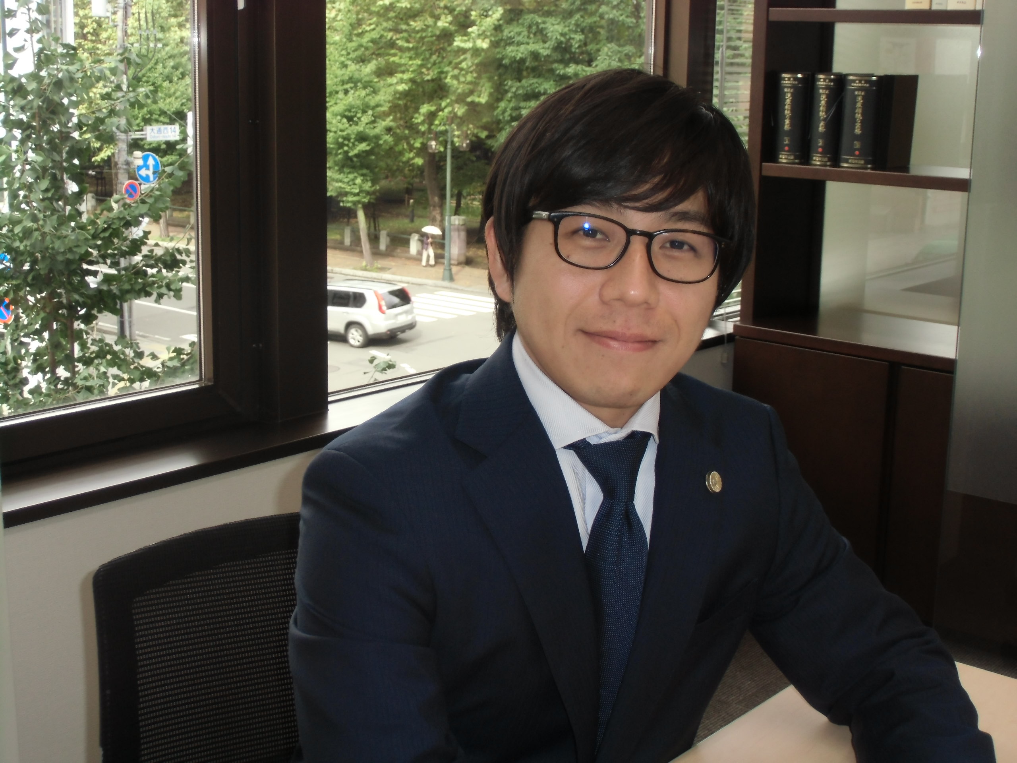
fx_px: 1528
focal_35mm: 52
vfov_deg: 28.0
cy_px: 382
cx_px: 508
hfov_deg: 36.8
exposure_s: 1/80
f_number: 4.3
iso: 200
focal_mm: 9.16
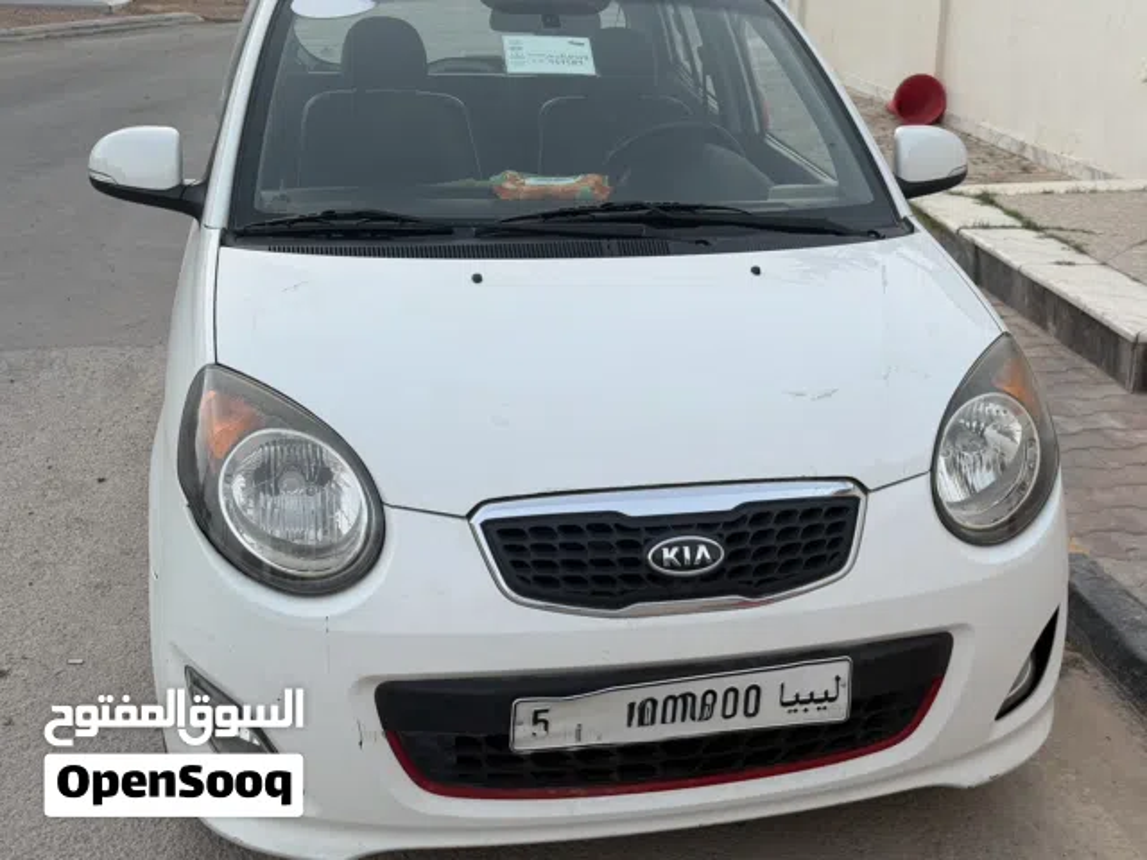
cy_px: 430
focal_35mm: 24
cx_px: 574
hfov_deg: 71.6
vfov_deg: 56.8
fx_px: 795
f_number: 1.78
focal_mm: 6.76
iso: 125
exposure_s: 1/121
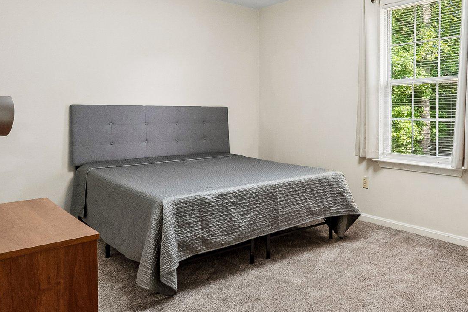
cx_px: 346
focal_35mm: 28
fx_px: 364
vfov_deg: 46.2
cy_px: 126
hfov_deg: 62.1
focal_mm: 10
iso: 400
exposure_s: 1/50
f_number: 5.6
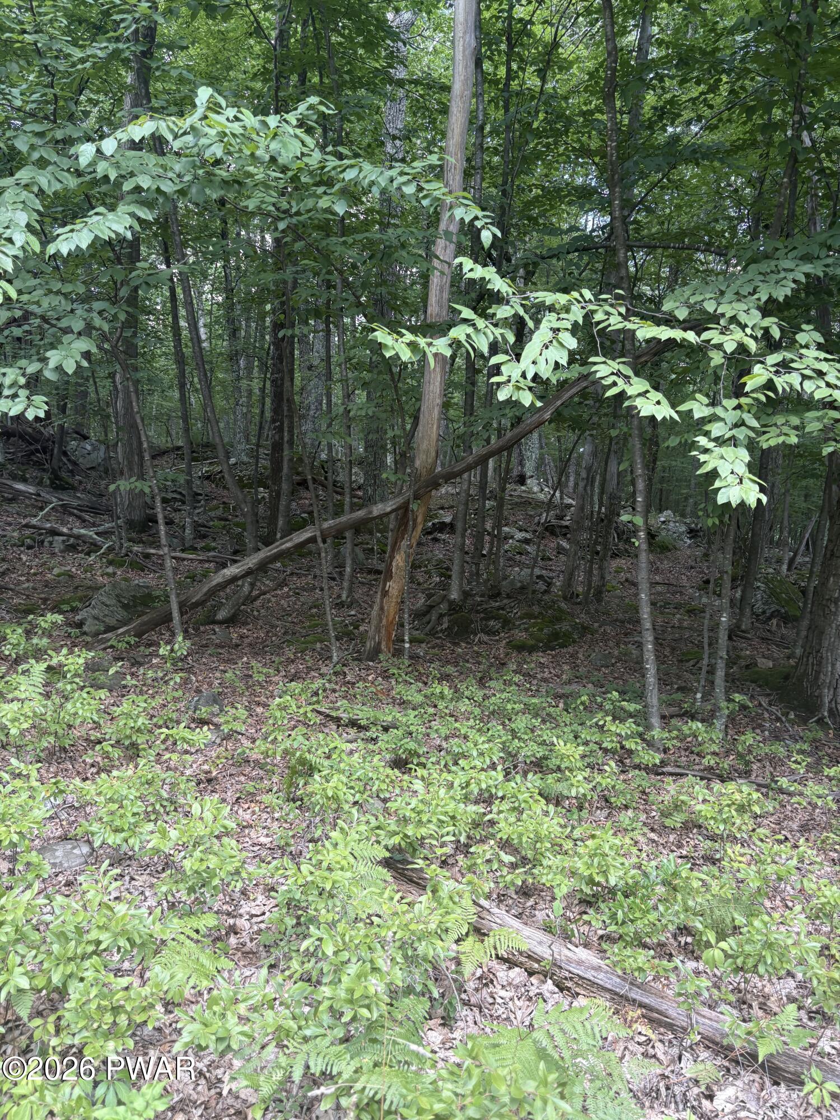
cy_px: 560
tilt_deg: +3.1
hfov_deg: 53.1
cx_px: 420
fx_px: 841
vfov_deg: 67.3
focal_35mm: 26
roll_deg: -1.5
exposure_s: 1/122
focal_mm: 5.96
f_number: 1.6
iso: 100
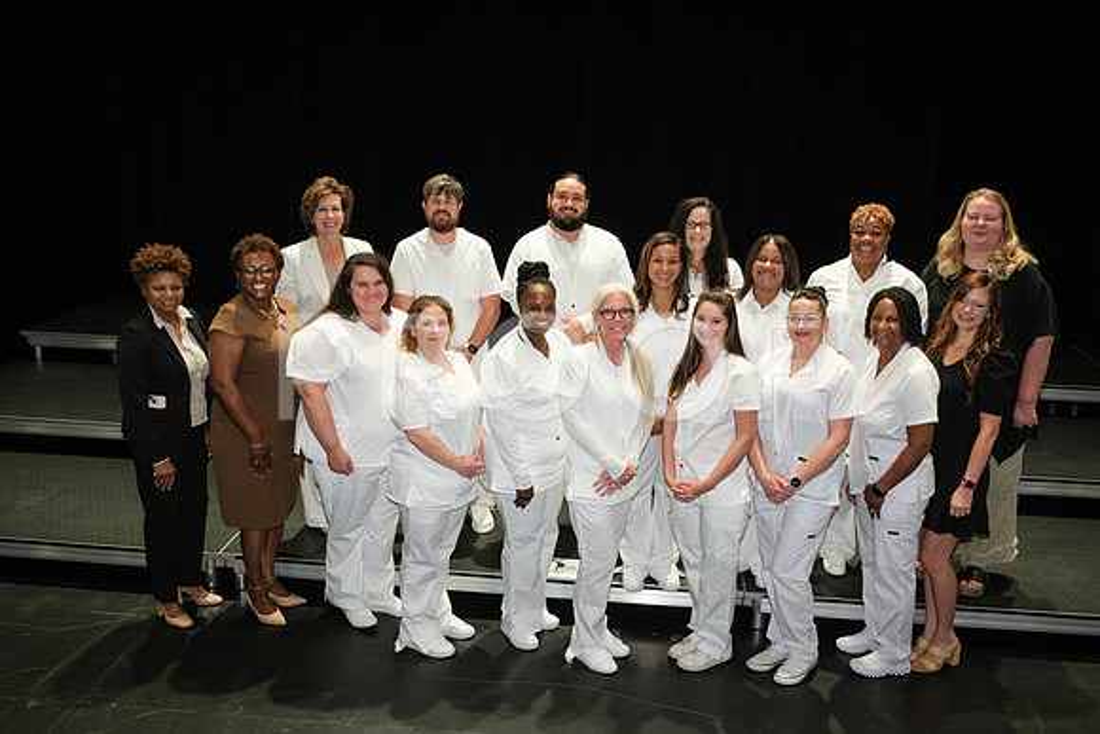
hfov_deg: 53.1
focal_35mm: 36
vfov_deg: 36.9
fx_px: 1100
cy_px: 367
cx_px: 550
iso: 800
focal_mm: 24.2
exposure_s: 1/80
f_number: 2.8
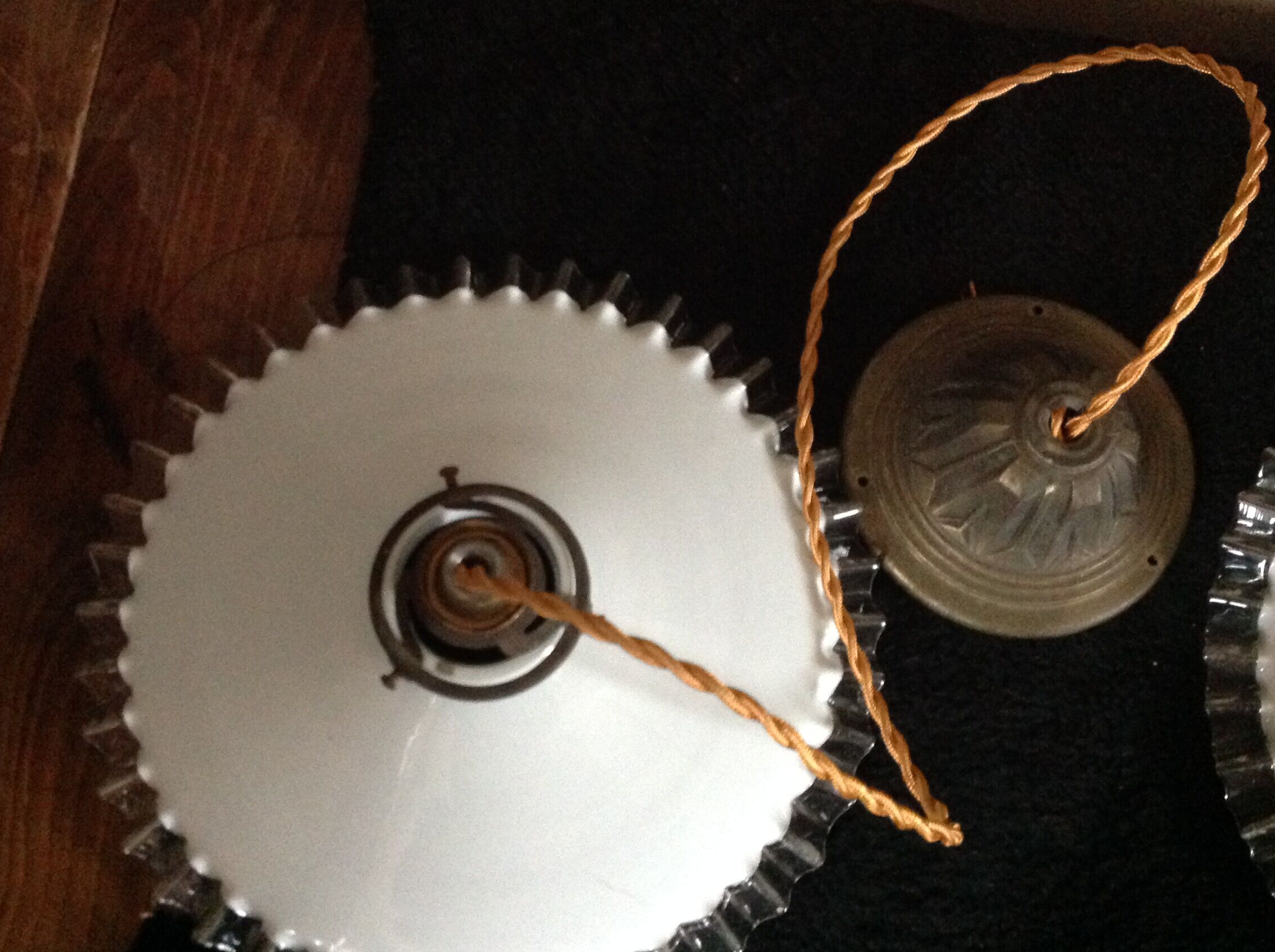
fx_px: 1471
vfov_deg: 35.8
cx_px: 580
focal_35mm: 40
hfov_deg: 46.8
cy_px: 519
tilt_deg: -76.9
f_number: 2.4
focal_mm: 4.28
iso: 800
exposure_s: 1/15
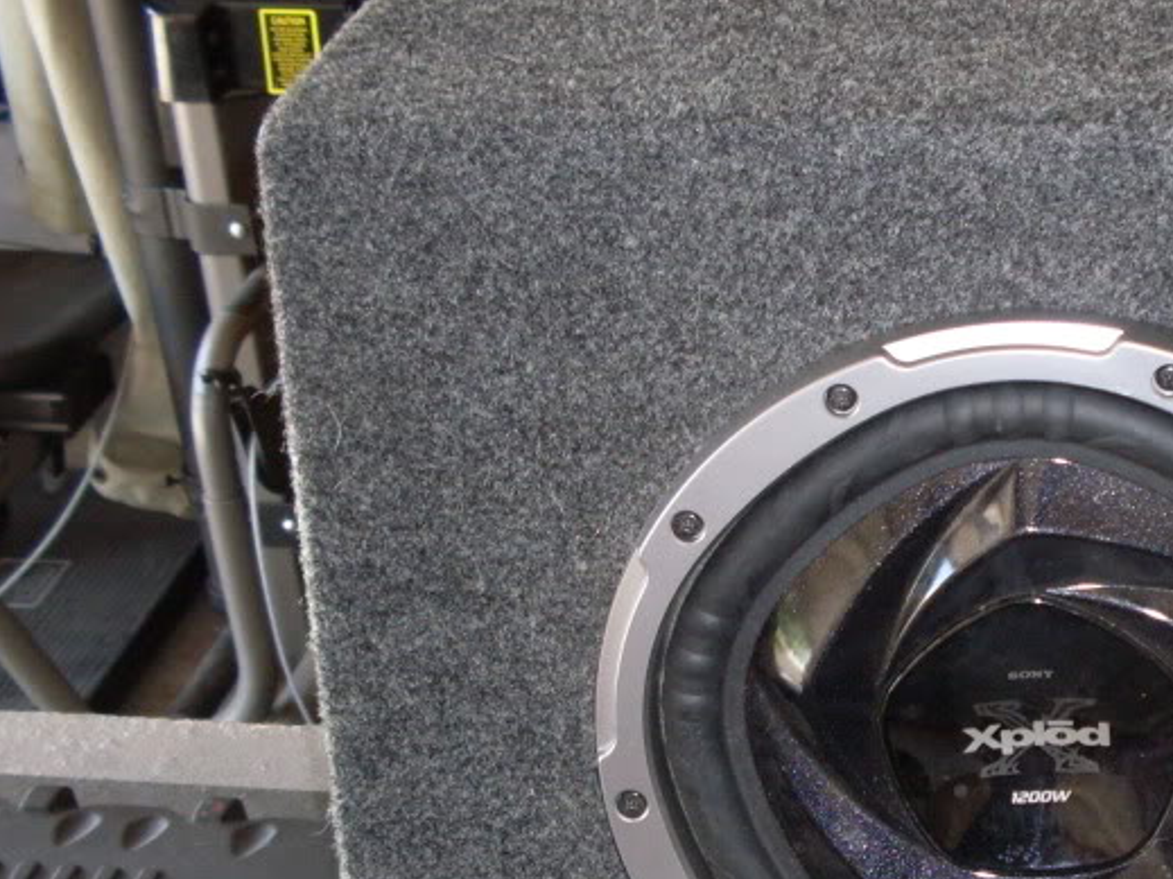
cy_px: 685
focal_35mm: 75
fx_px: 2541
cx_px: 1008
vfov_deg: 19.5
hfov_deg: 25.4
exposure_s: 1/45
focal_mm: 6.3
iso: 100
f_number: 2.8
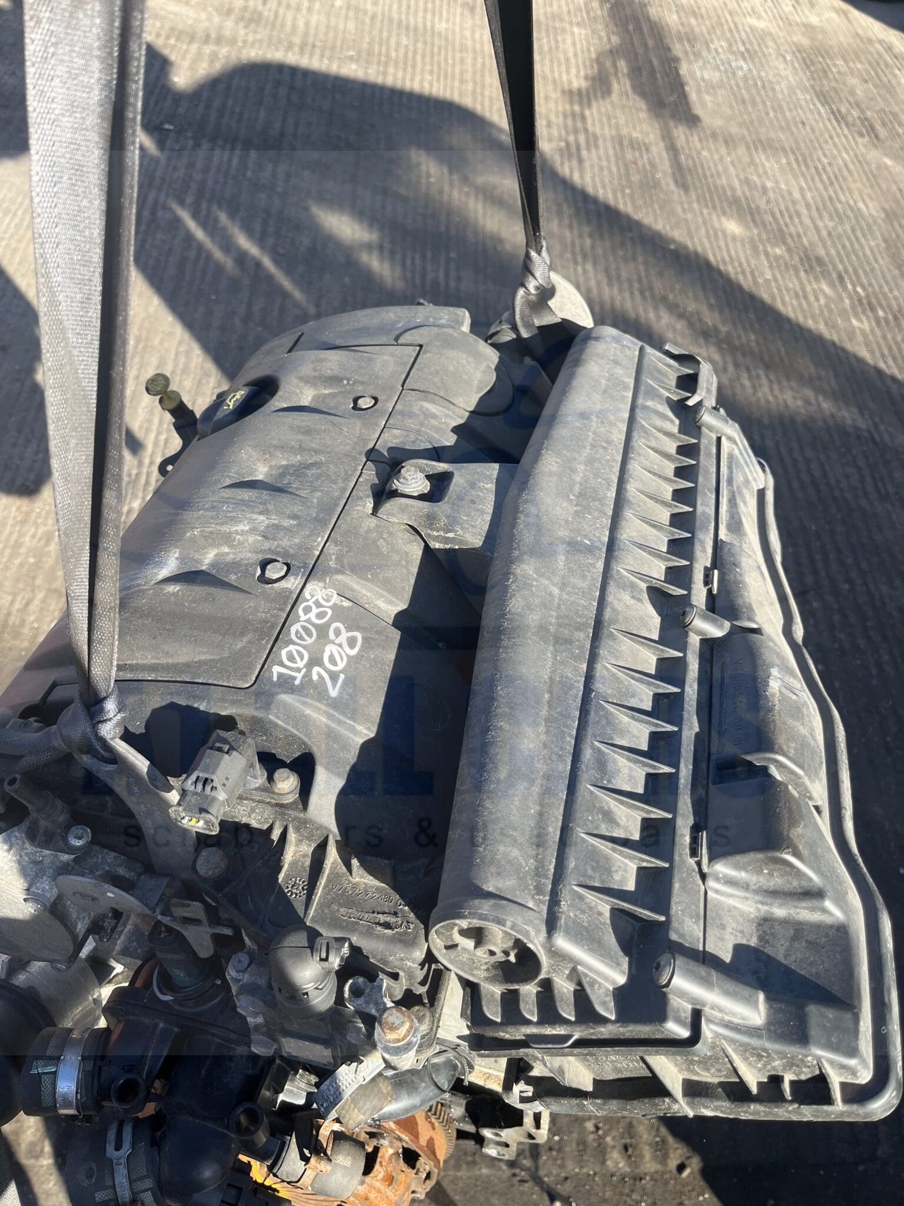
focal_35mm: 26
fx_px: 905
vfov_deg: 67.3
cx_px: 452
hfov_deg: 53.1
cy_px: 603
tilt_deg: -46.5
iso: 50
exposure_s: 1/611
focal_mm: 5.1
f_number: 1.6
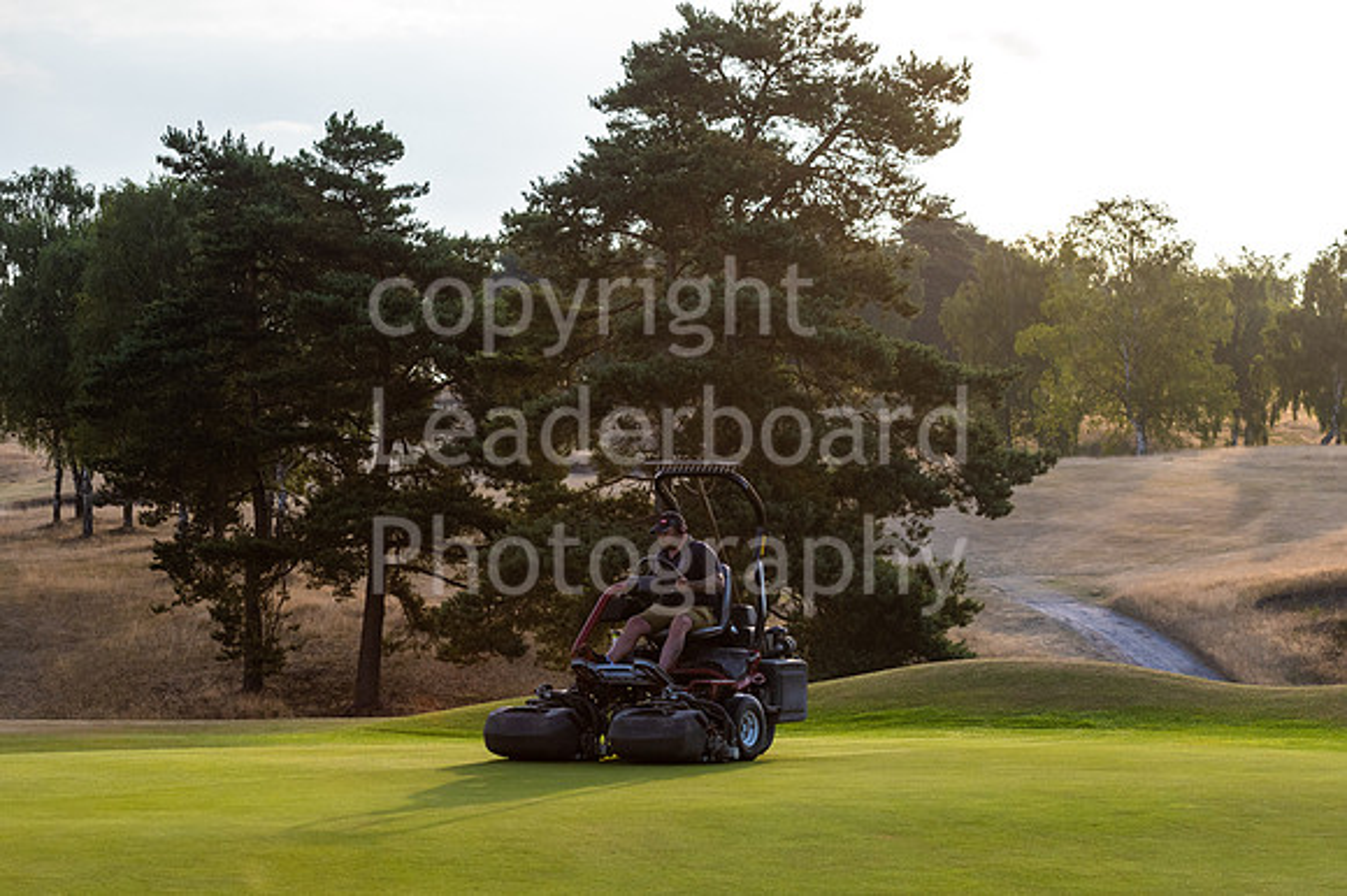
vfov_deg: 13.0
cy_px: 448
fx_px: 3926
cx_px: 674
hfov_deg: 19.5
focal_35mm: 105
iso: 250
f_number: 6.3
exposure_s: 1/800
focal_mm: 70
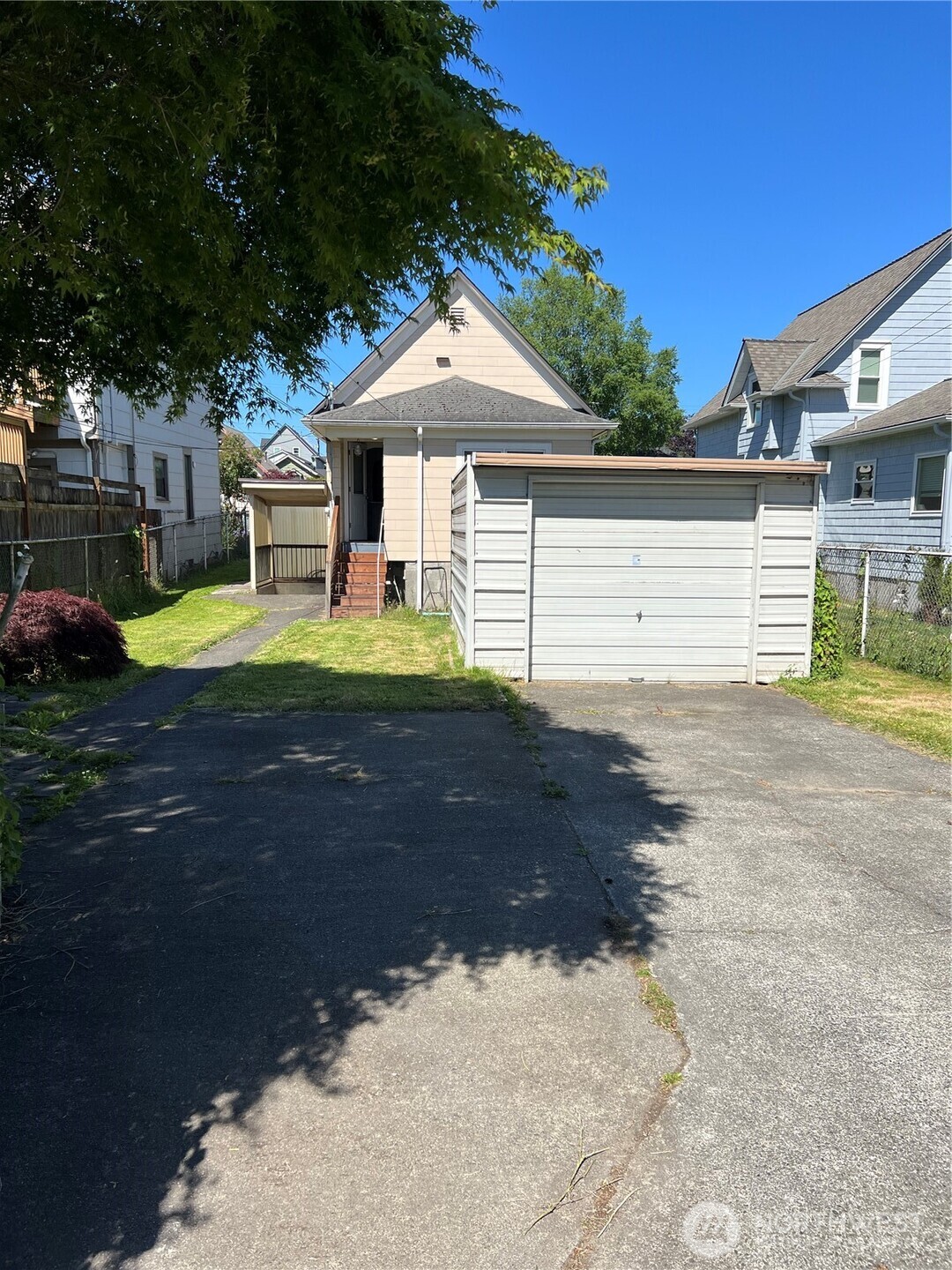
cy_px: 635
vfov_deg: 67.3
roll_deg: -0.6
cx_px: 476
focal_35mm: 26
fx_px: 953
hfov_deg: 53.1
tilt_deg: -6.6
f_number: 1.5
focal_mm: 5.7
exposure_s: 1/3831
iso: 50
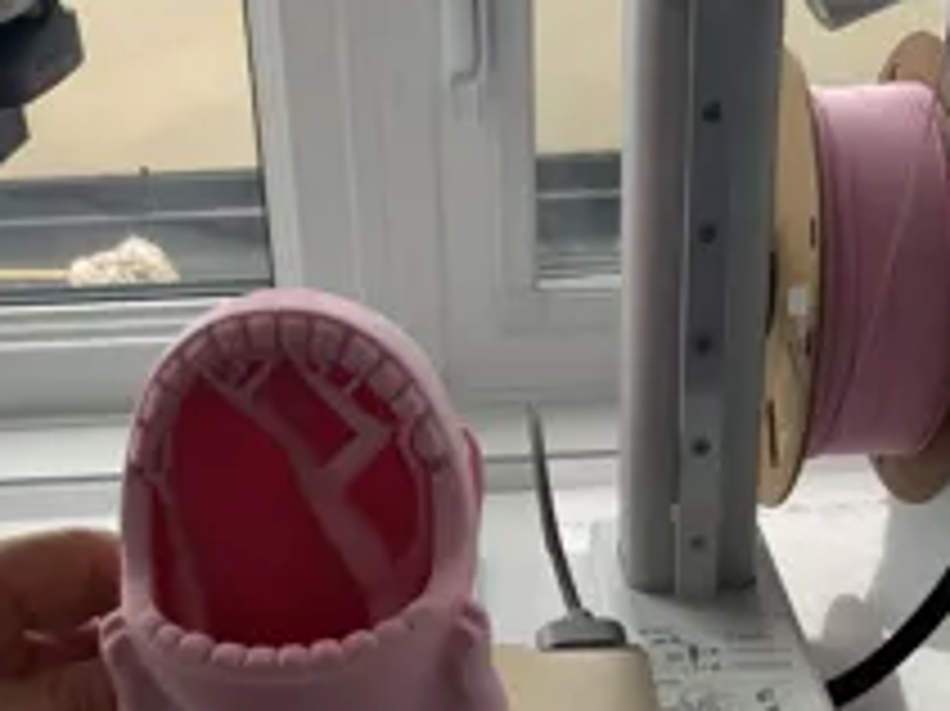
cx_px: 432
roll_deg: +2.8
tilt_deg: -25.5
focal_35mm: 55
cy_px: 513
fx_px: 1509
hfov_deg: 34.9
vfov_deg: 26.3
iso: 32
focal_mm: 3
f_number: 1.8
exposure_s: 1/122
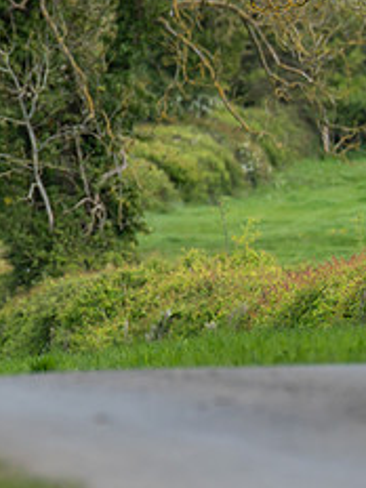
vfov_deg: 2.3
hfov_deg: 1.7
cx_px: -316
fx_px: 12110
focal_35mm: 859
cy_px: 40
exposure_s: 1/1000
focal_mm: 200
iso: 200
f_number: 3.5
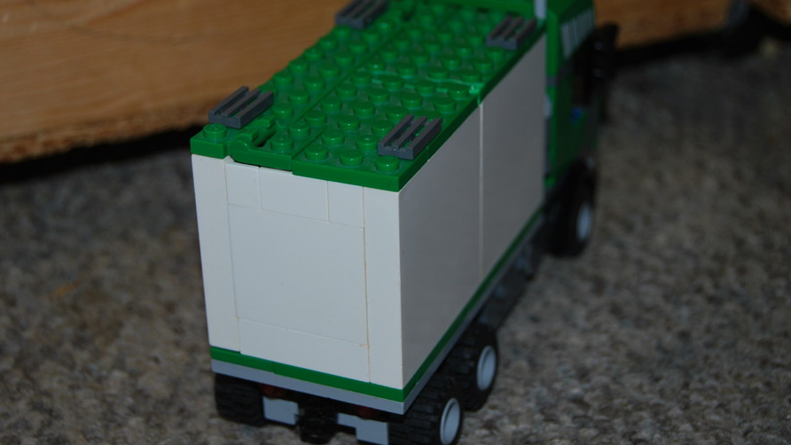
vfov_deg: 16.5
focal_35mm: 73
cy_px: 214
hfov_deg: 29.0
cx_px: 395
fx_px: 1531
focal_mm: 46
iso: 200
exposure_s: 1/60
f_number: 5.3
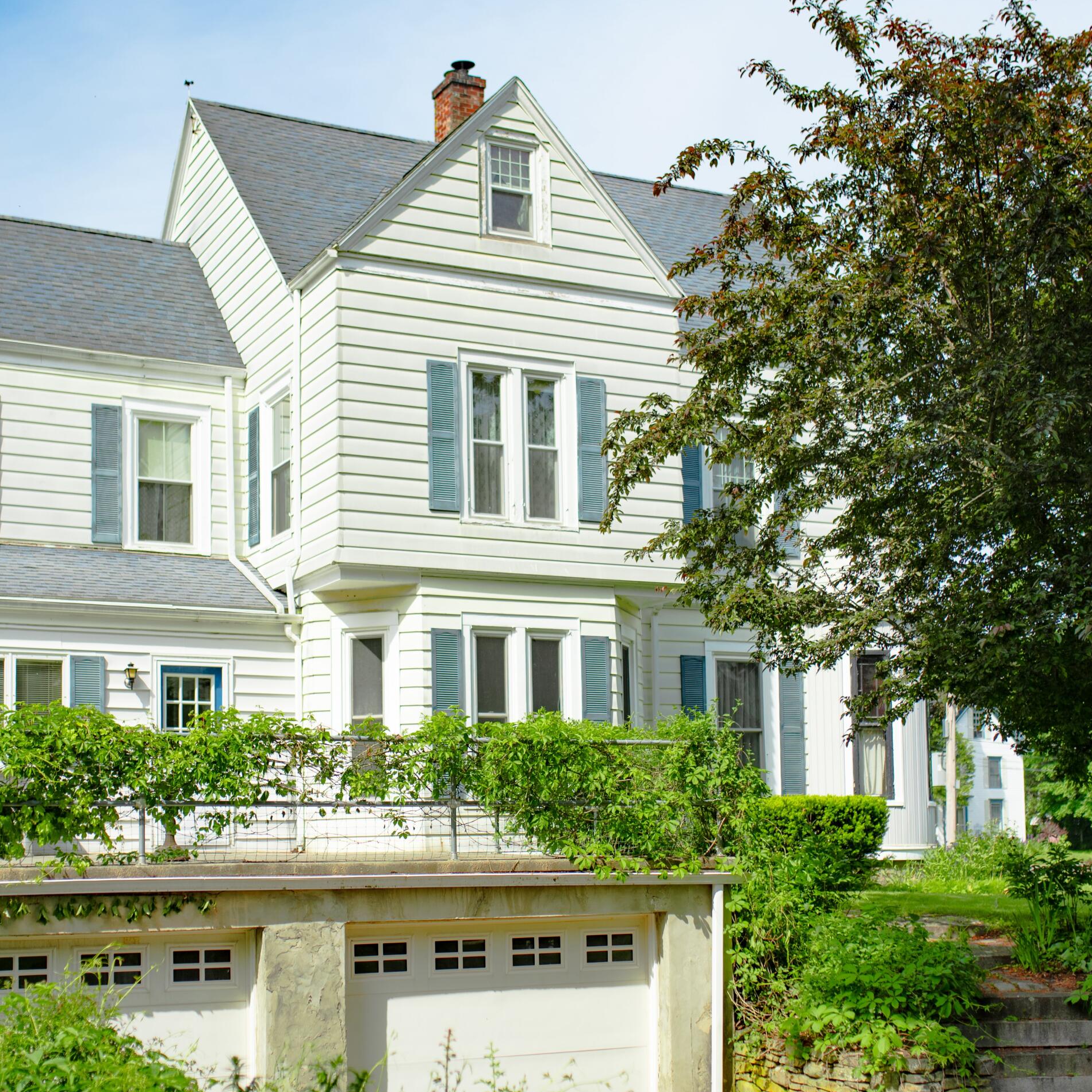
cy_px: 563
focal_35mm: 47
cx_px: 512
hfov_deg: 36.0
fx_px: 1677
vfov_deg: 36.1
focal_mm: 35
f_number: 2.2
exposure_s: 1/4000
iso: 100
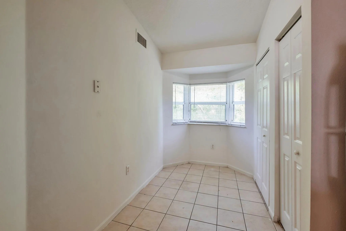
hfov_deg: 100.4
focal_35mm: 15
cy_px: 116
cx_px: 173
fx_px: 144
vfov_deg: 77.3
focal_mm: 10
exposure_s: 1/15
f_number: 8
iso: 800
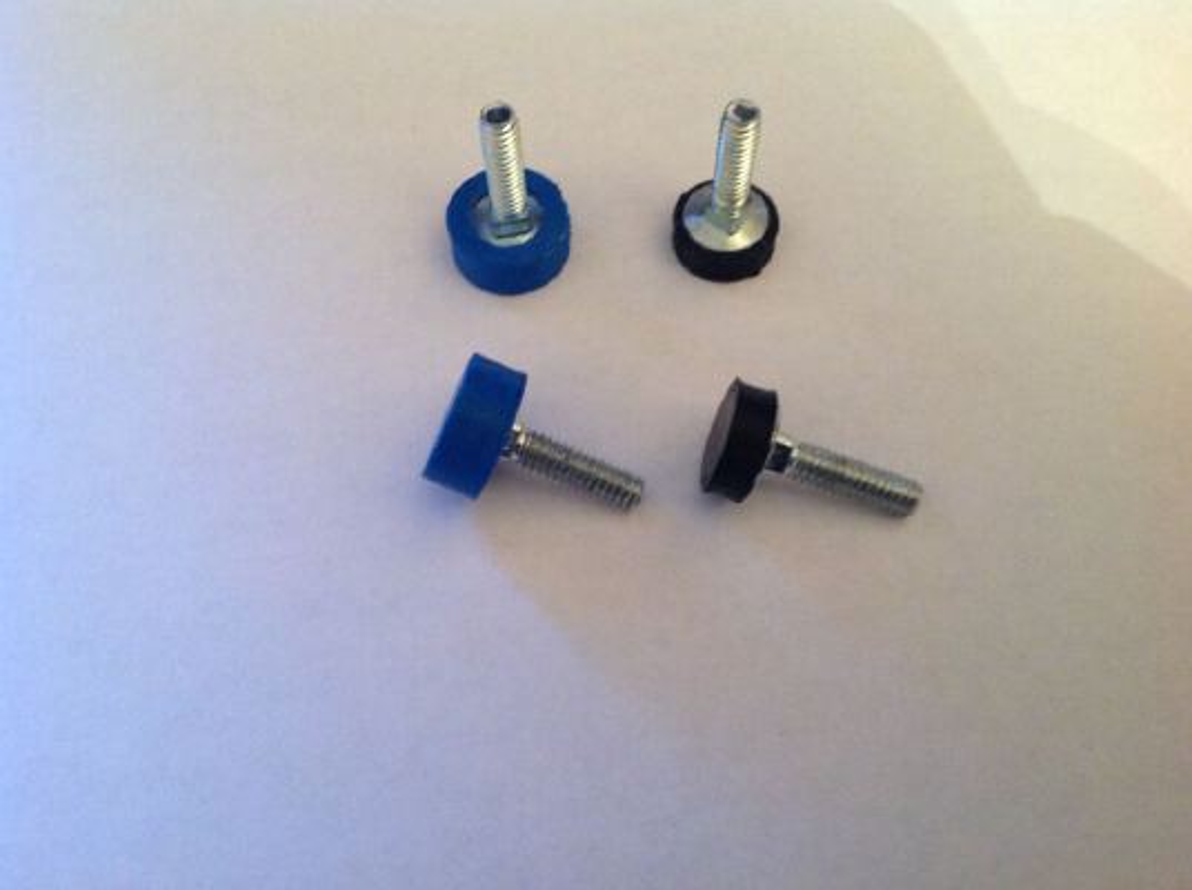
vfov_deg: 40.6
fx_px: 1203
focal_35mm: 35
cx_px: 596
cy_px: 445
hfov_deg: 52.7
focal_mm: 4.28
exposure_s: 1/15
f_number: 2.4
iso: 320
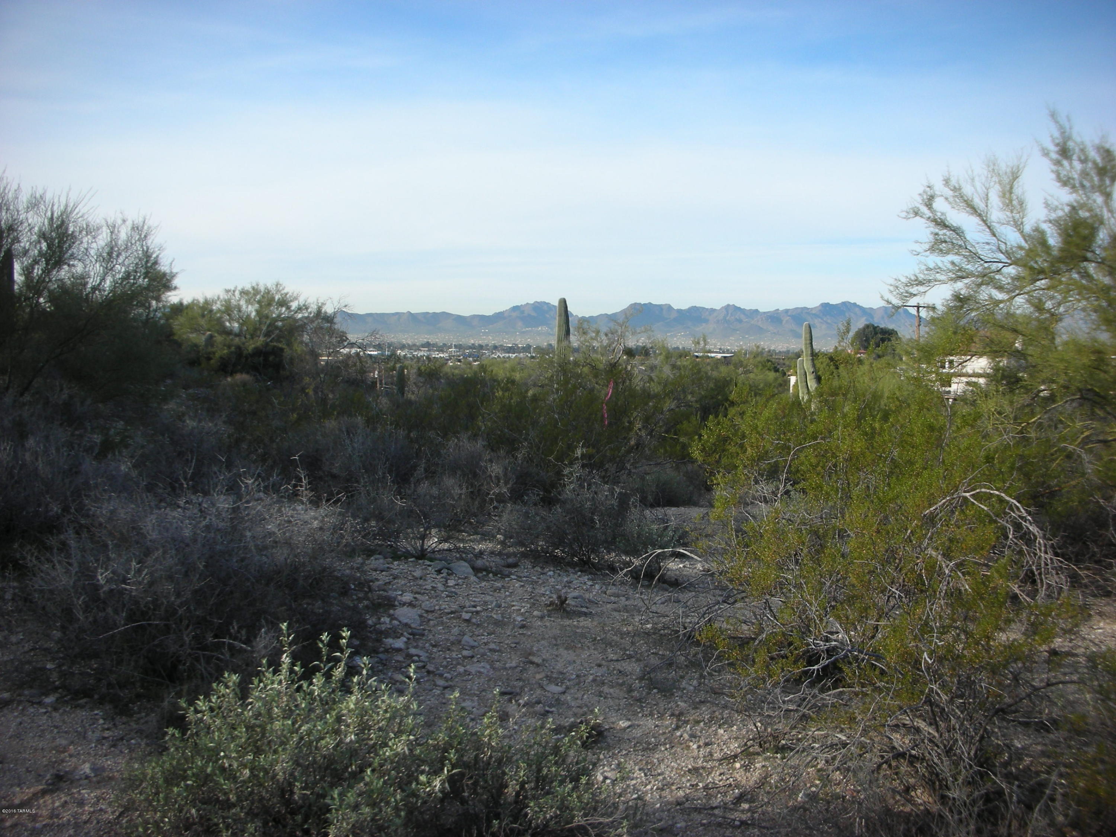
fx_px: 1128
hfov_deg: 52.6
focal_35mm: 35
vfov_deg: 40.7
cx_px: 558
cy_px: 418
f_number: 3
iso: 50
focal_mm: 5.8
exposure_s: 1/422
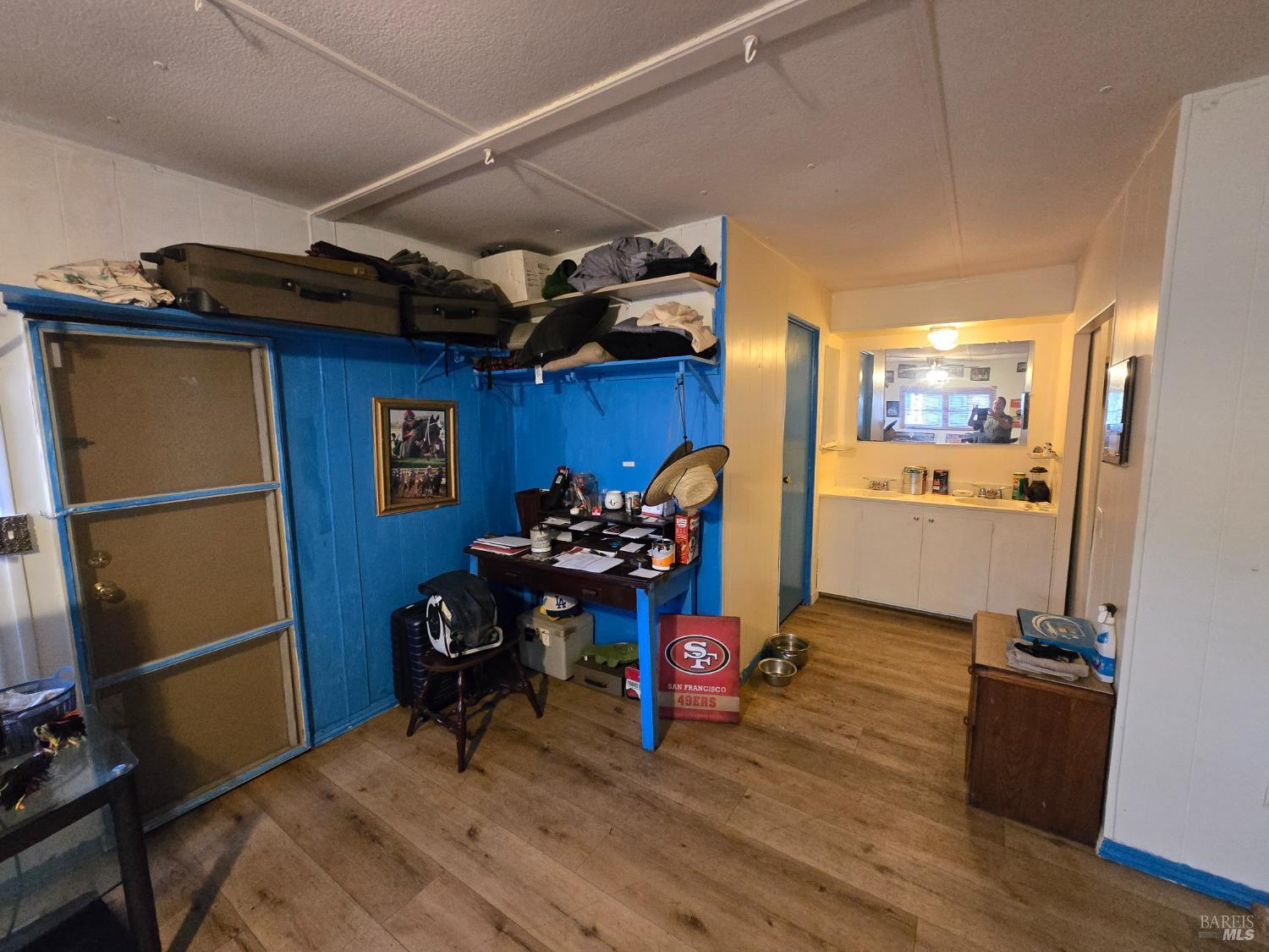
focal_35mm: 13
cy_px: 476
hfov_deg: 106.2
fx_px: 477
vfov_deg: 89.9
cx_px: 634
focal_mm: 2.2
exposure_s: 1/60
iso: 1250
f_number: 2.2
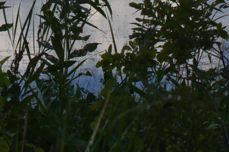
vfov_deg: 4.5
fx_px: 1905
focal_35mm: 300
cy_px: -121
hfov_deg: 6.9
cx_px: 31
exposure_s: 1/250
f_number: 13
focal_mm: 55
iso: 400
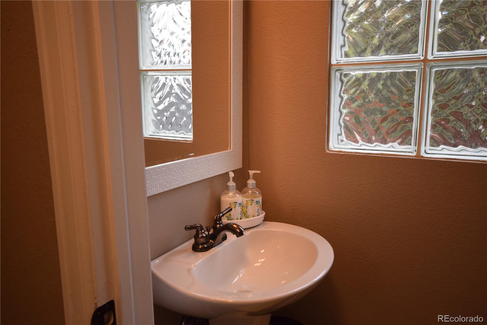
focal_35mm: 30
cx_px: 244
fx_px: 406
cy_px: 162
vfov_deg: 43.6
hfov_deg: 61.9
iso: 1100
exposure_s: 1/60
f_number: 5.6
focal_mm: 20
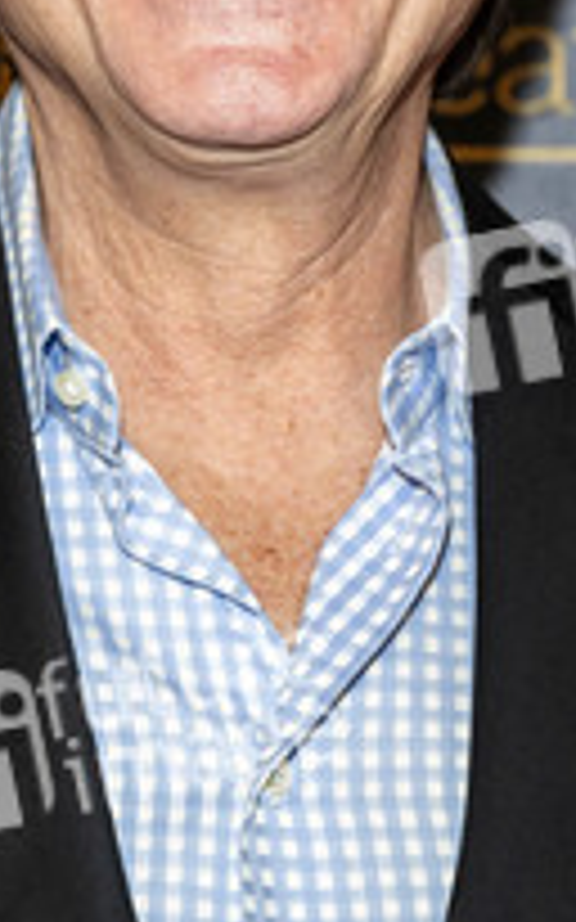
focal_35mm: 238
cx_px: 243
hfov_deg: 5.5
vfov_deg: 8.8
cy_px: 63
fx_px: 5982
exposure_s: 1/200
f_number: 5.6
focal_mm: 120
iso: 800
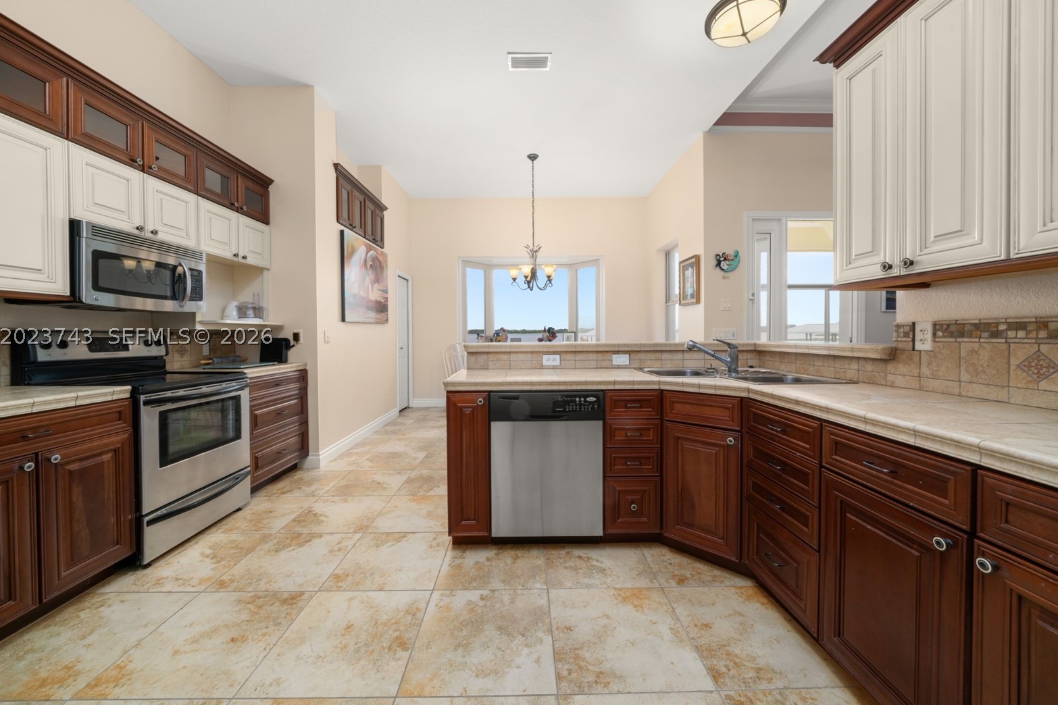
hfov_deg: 108.3
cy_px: 335
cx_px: 538
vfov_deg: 85.4
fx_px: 382
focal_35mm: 13
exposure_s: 1/1.25
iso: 400
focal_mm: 12
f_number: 11
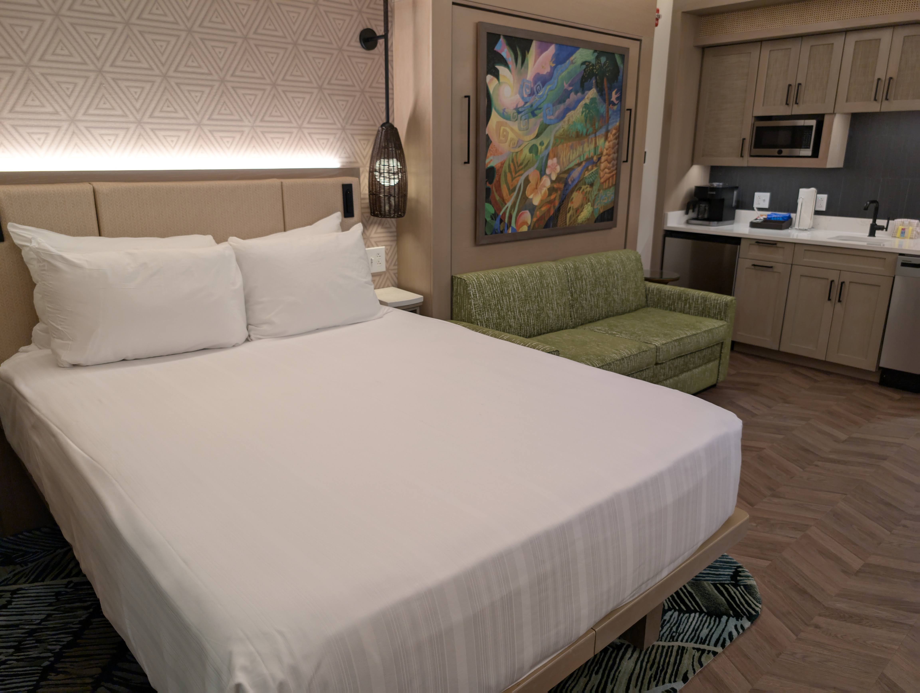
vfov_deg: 56.9
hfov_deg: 71.5
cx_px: 460
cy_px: 346
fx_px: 639
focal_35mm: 24
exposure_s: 1/70.1
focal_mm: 6.9
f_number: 1.68
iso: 134
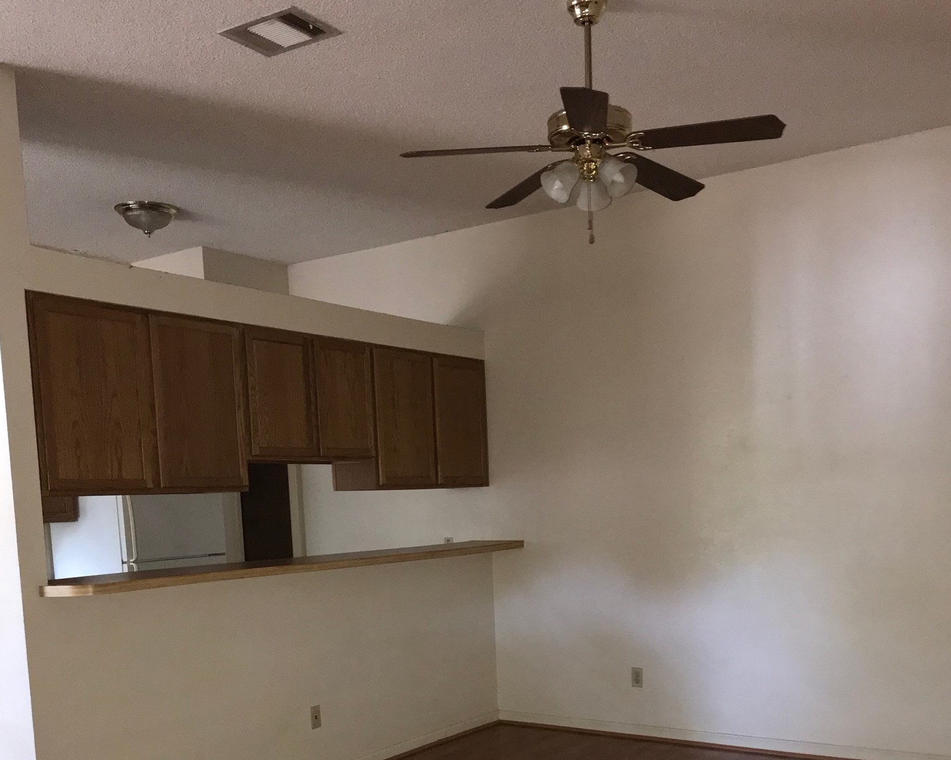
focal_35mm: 37
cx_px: 475
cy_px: 621
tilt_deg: -4.7
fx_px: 1041
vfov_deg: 38.4
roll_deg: +1.6
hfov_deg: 49.1
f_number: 1.8
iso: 125
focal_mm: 3.99
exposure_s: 1/16
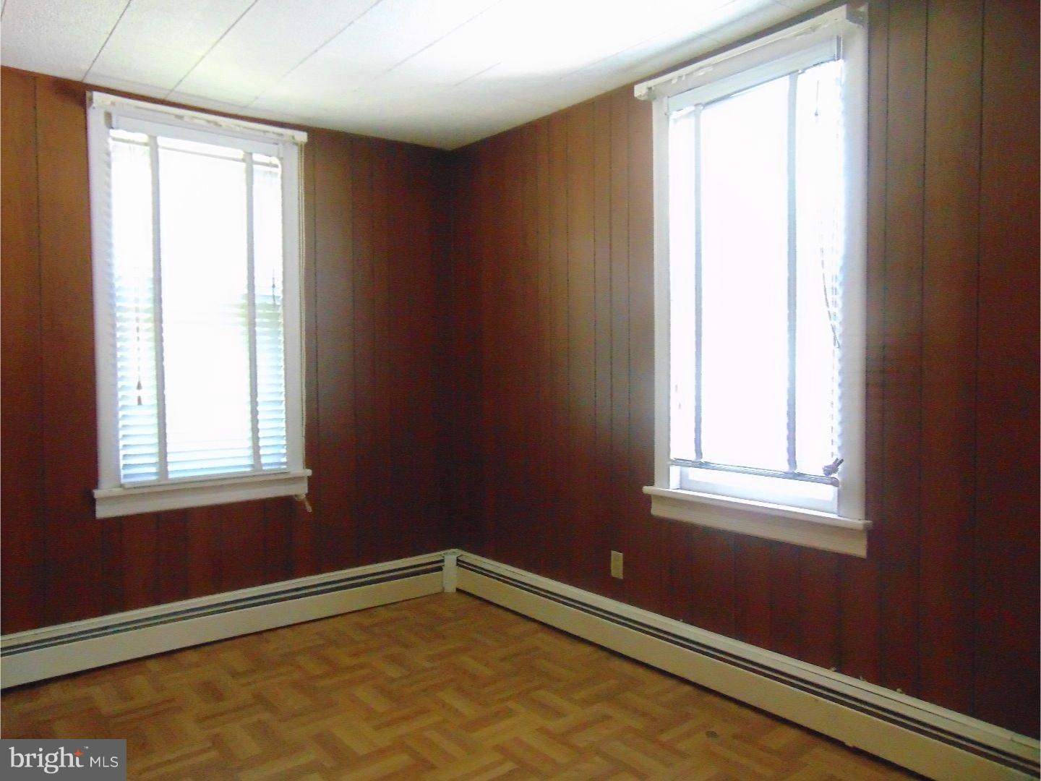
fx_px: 752
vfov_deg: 54.9
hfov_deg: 69.4
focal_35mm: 25
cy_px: 390
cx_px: 520
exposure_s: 1/60
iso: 800
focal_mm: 4.5
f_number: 3
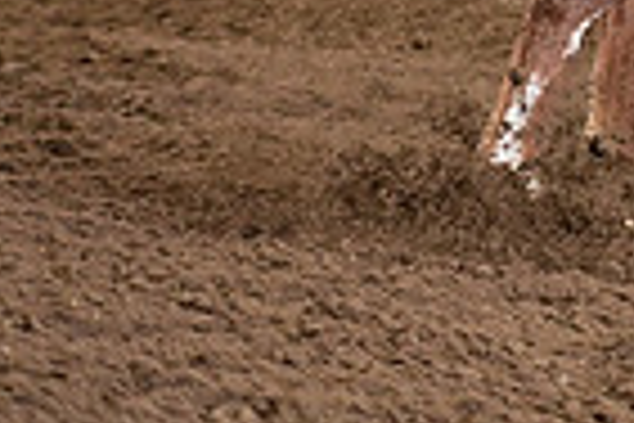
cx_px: 1268
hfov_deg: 4.9
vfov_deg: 3.3
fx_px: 7255
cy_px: -425
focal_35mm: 412
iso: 1600
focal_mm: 100
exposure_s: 1/250
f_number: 3.2
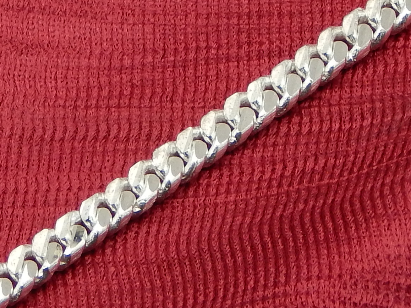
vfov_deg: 2.7
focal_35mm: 561
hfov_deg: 3.5
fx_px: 6662
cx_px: 90
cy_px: 204
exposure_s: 1/60
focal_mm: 25.3
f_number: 4.9
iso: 125
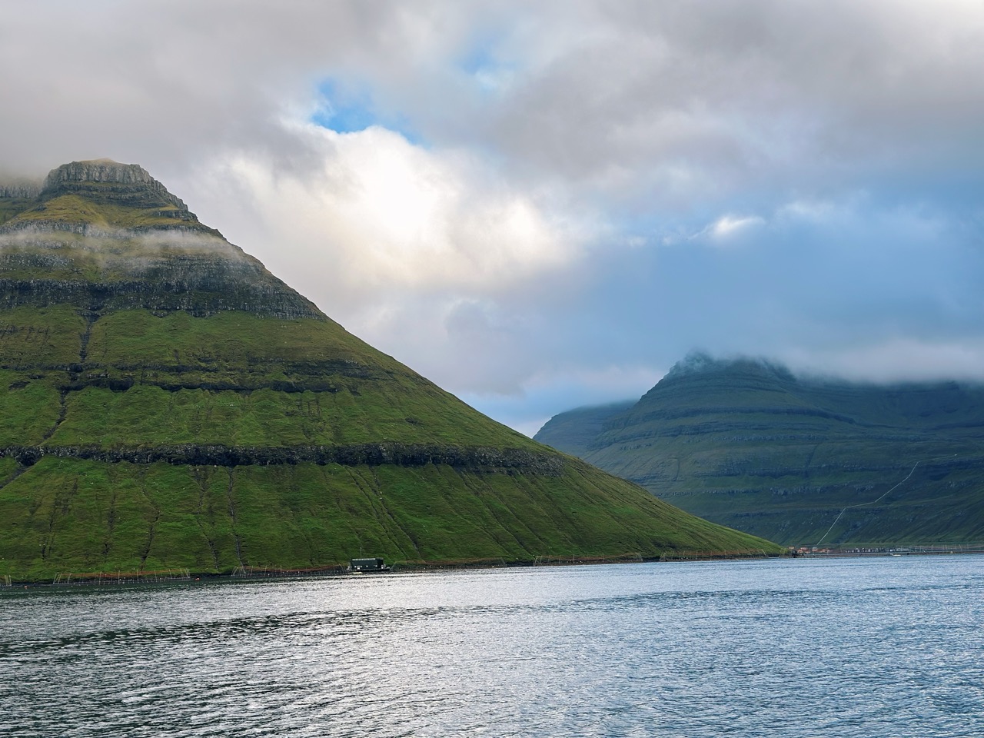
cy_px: 369
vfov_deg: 30.3
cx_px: 492
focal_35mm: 48
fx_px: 1364
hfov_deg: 39.7
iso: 80
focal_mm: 6.86
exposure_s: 1/843
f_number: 1.78
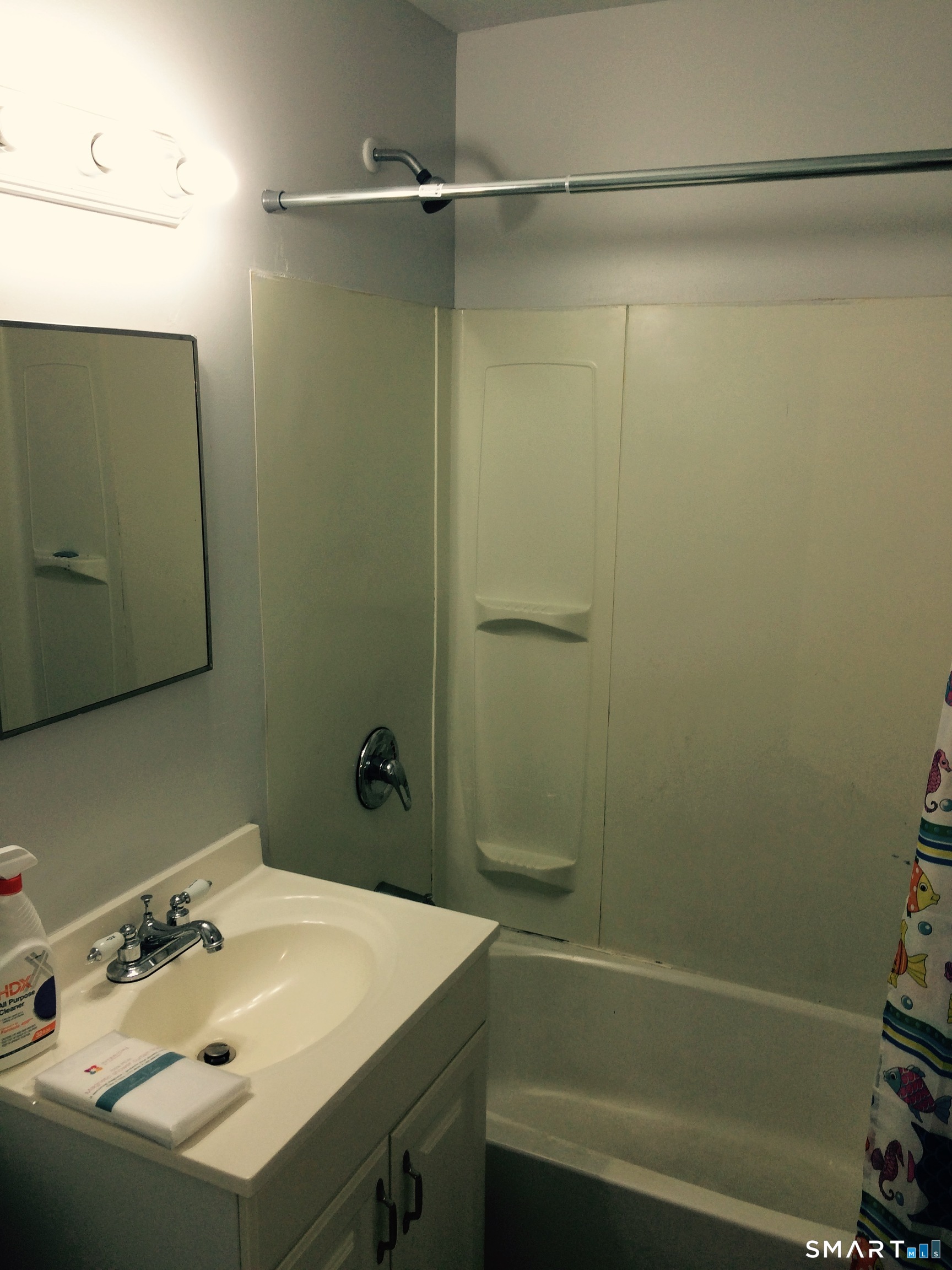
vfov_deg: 61.7
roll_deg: -0.3
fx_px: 1063
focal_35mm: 29
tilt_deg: -12.7
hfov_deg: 48.2
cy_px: 635
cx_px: 476
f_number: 2.2
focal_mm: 4.15
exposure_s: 1/63
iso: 32
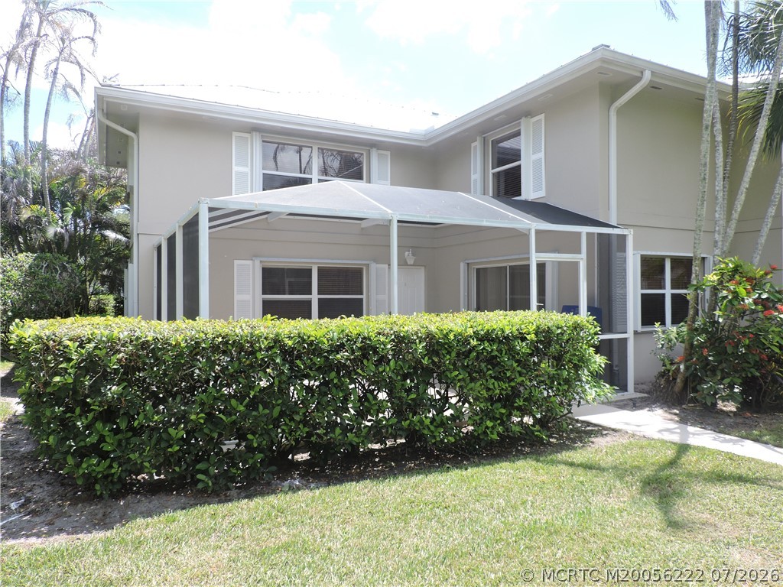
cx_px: 392
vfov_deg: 56.8
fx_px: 543
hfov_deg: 71.6
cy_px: 294
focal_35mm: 24
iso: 100
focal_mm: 4.3
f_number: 3
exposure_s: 1/400
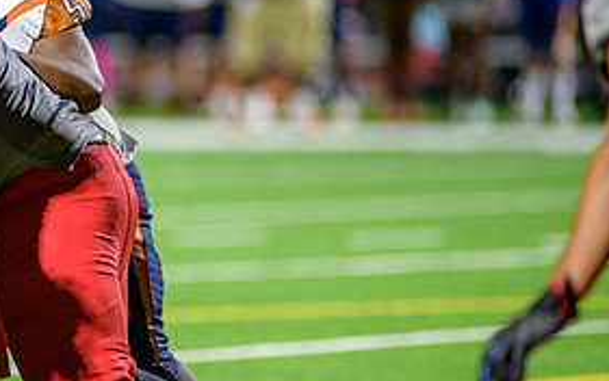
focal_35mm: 631
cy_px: 146
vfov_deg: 2.1
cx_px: -7
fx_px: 10479
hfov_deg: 3.3
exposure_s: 1/500
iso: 2000
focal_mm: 300
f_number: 2.8
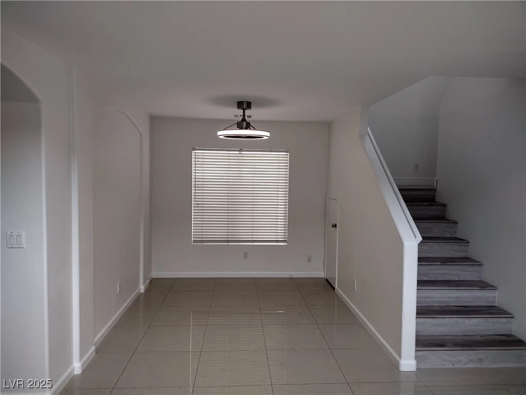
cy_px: 198
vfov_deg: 51.4
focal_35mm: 27
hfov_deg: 65.3
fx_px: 410
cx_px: 263
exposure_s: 1/124
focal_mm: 4.71
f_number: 1.7
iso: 100
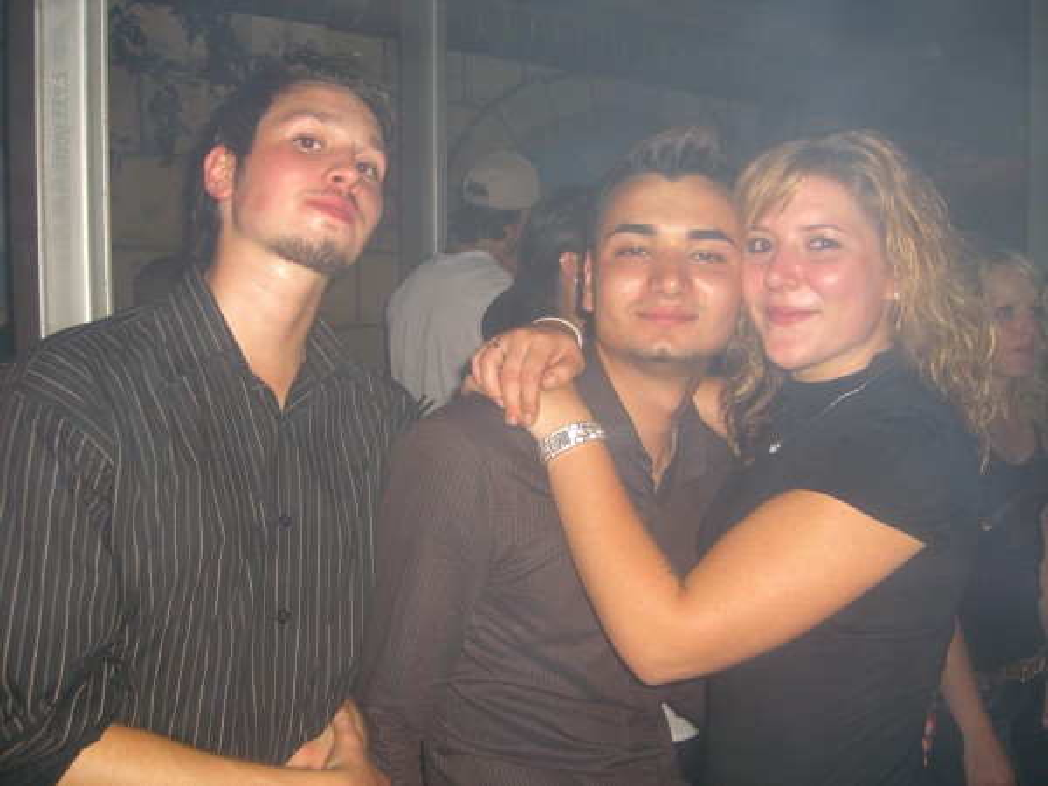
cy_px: 393
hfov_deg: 49.0
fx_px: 1150
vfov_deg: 37.7
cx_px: 524
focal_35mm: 38
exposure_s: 1/60
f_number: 2.8
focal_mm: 7.9
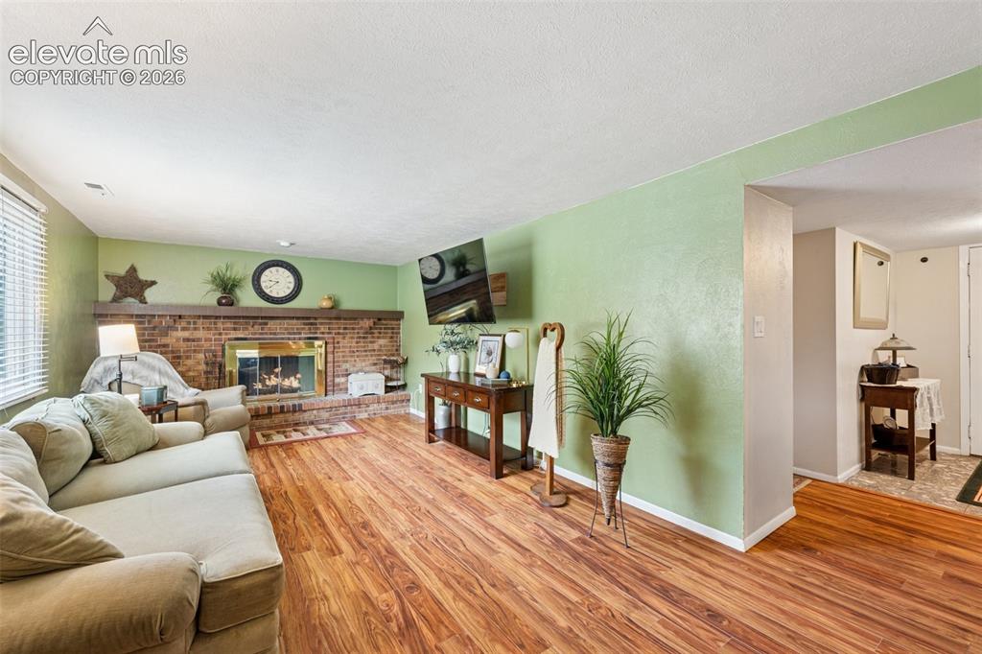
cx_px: 491
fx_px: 409
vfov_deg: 77.3
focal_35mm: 15
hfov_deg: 100.4
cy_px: 327
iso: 100
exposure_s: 4
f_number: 11
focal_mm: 15
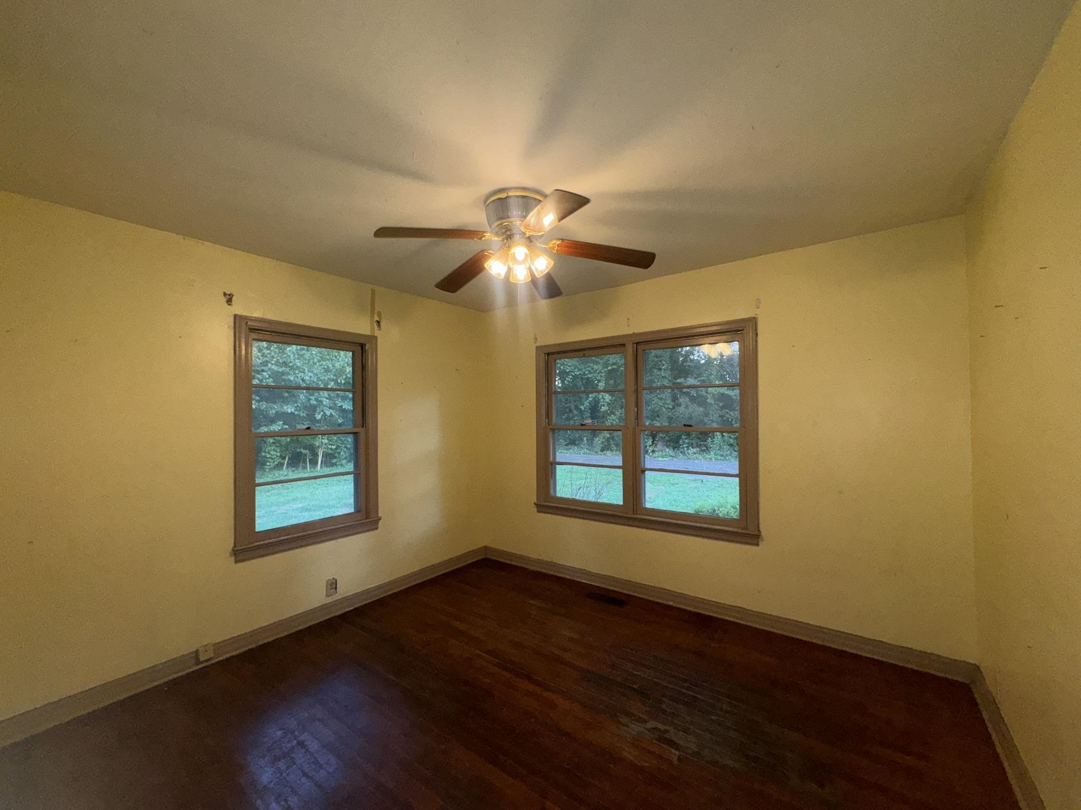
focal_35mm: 14
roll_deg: +0.3
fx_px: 437
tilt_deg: +1.5
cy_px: 405
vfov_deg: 85.7
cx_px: 540
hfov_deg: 102.1
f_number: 2.2
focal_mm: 2.22
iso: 80
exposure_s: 1/76
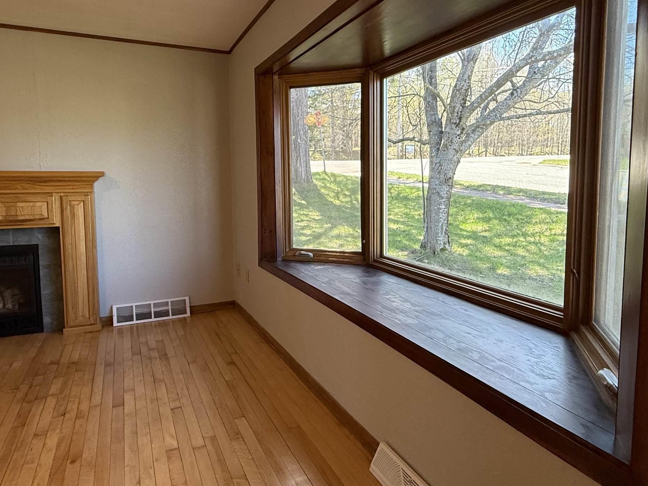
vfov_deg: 58.7
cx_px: 322
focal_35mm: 23
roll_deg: +0.9
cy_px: 217
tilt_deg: -4.6
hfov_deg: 73.9
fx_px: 430
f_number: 2.2
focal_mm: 2.22
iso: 125
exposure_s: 1/120
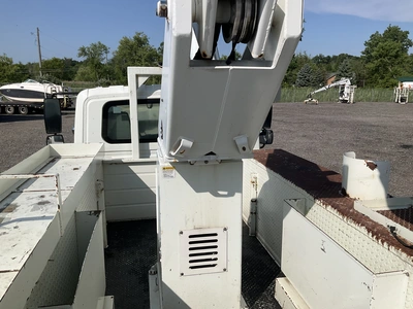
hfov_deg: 61.7
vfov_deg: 48.2
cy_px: 154
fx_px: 346
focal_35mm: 29
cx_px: 206
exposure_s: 1/4065
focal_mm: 3
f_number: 1.8
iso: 25
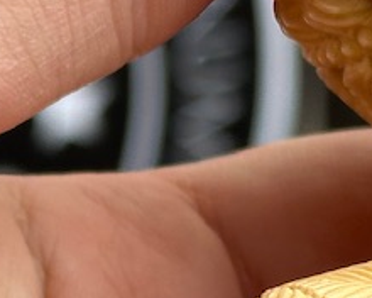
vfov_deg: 5.7
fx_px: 3006
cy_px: 284
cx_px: 218
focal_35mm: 273
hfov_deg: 7.1
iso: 64
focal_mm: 6.86
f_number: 1.78
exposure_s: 1/513
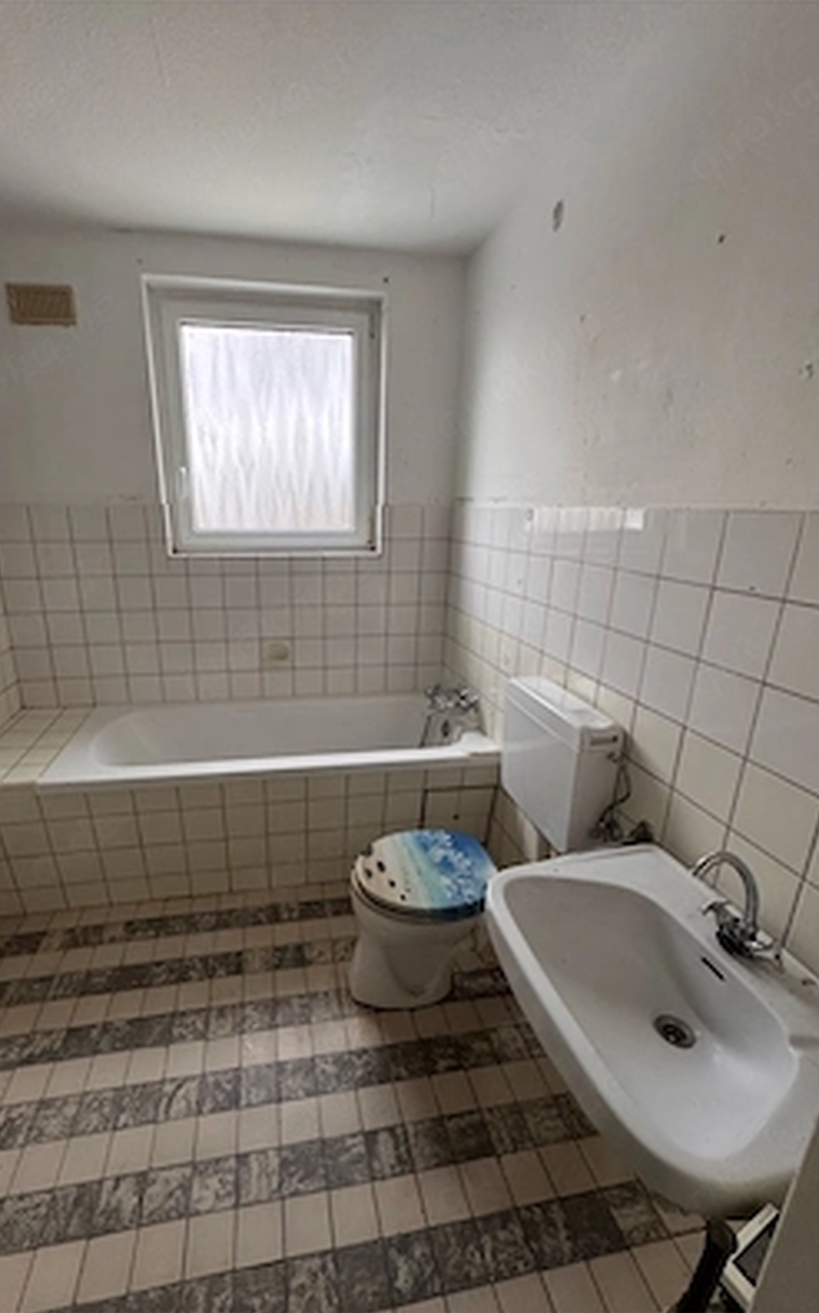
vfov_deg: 101.5
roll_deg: -0.3
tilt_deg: -16.4
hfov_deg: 74.3
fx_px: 536
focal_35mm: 15
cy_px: 660
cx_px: 348
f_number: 2.2
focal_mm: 2.22
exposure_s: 1/99
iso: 250
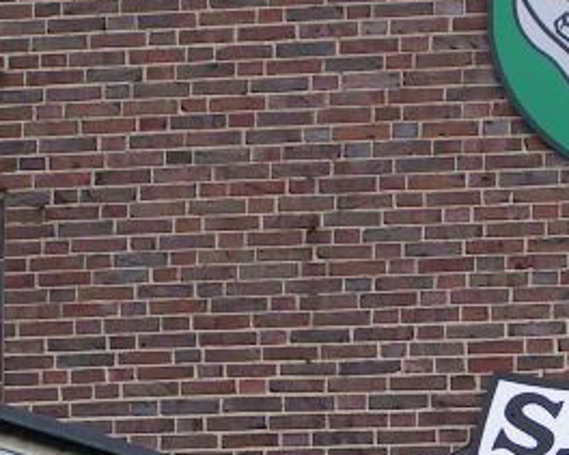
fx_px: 4730
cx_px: 539
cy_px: 235
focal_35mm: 281
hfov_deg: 6.9
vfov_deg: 5.5
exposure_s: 1/200
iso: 50
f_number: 5
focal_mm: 14.5
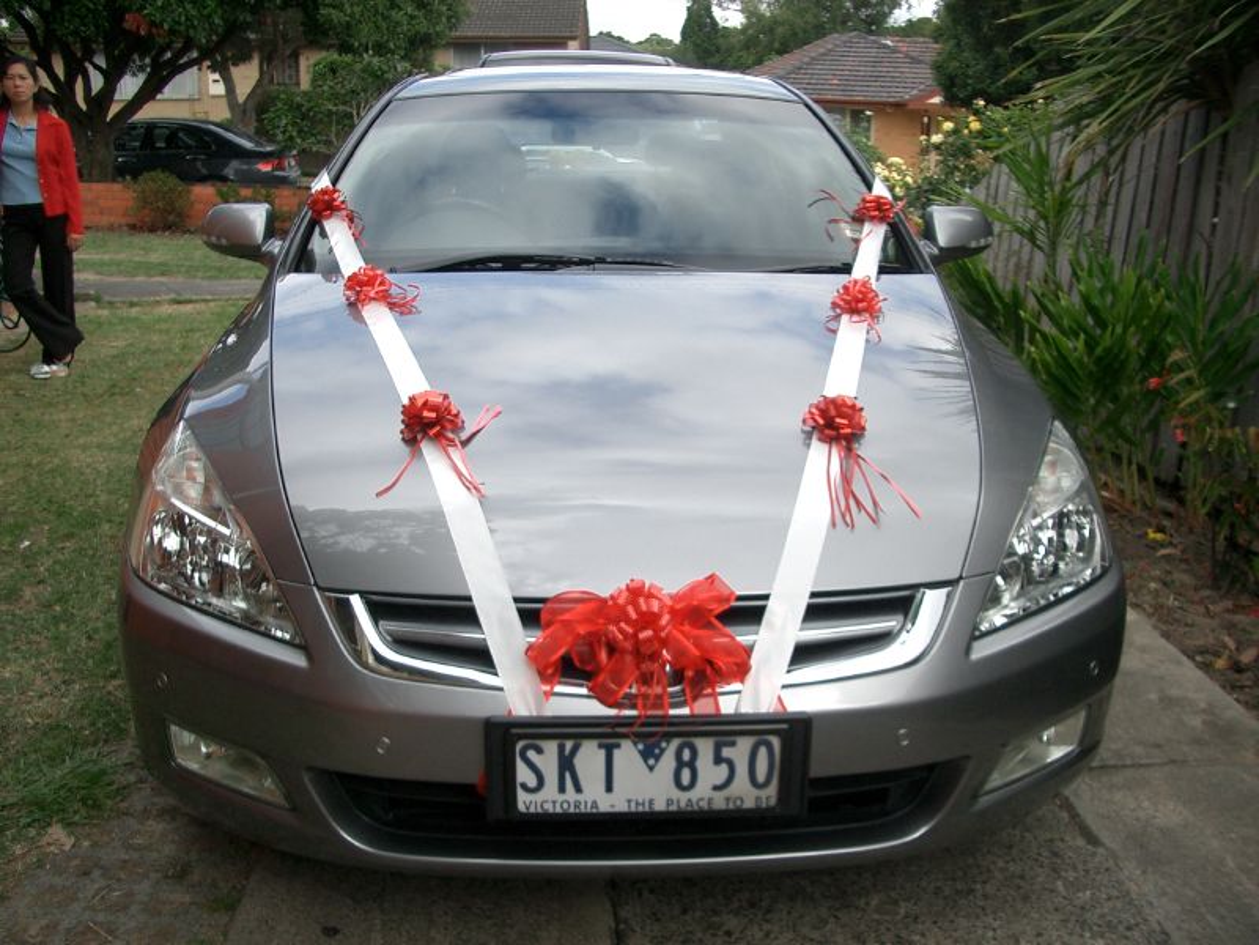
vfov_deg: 40.7
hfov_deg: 52.6
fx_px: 1273
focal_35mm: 35
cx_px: 630
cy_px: 472
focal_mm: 5.8
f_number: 2.6
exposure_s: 1/400
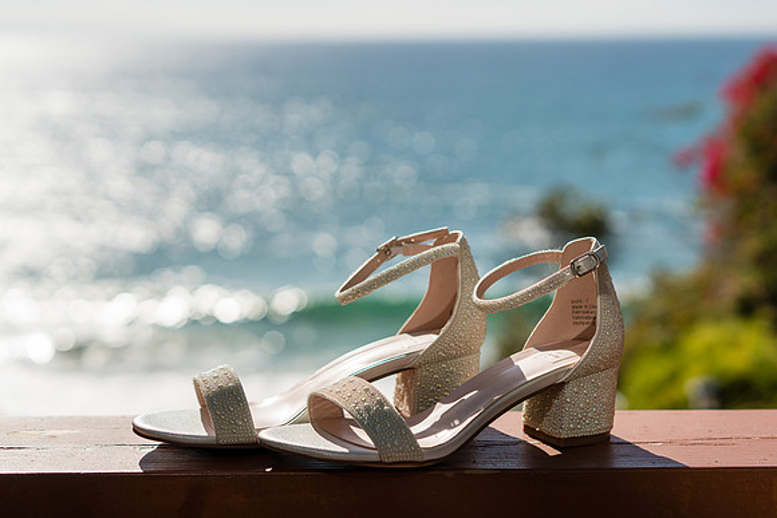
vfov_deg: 21.2
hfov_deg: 31.4
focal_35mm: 64
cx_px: 431
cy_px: 186
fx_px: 1382
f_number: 3.5
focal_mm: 50
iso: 100
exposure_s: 1/2000
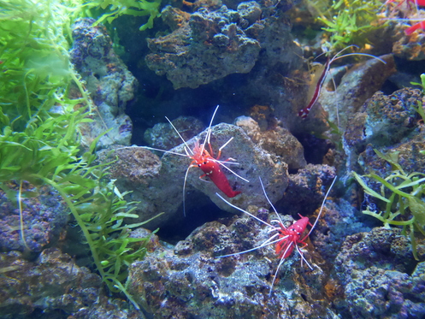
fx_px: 356
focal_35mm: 29
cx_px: 188
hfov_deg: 61.5
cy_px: 134
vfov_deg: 48.1
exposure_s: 1/50
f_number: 3.5
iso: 3200
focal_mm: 12
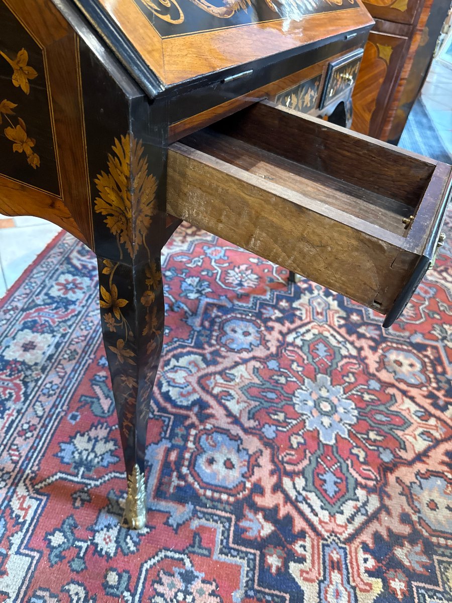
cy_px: 302
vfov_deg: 71.6
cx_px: 226
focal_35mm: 24
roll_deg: -8.1
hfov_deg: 56.8
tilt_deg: -38.4
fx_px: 418
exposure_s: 1/50
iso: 800
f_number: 1.78
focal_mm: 6.76
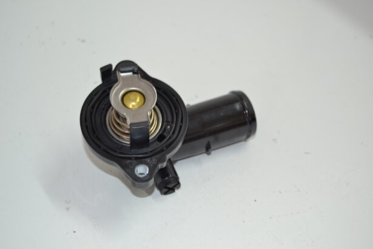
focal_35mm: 60
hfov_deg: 33.4
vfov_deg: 22.6
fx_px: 622
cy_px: 124
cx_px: 186
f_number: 5
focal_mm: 40
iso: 200
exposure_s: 1/13
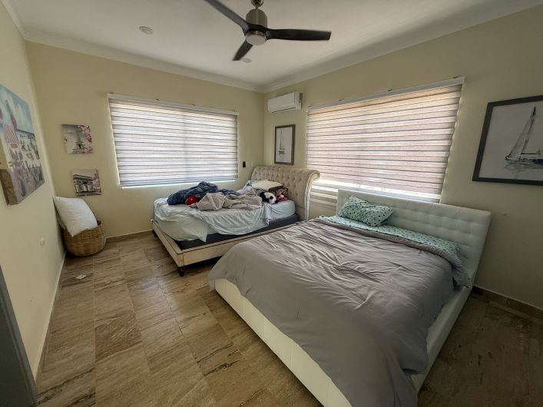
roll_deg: -1.4
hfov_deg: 102.1
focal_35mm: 14
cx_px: 272
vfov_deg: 85.7
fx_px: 220
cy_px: 204
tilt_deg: -12.3
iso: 100
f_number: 2.2
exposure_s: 1/99
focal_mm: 2.22
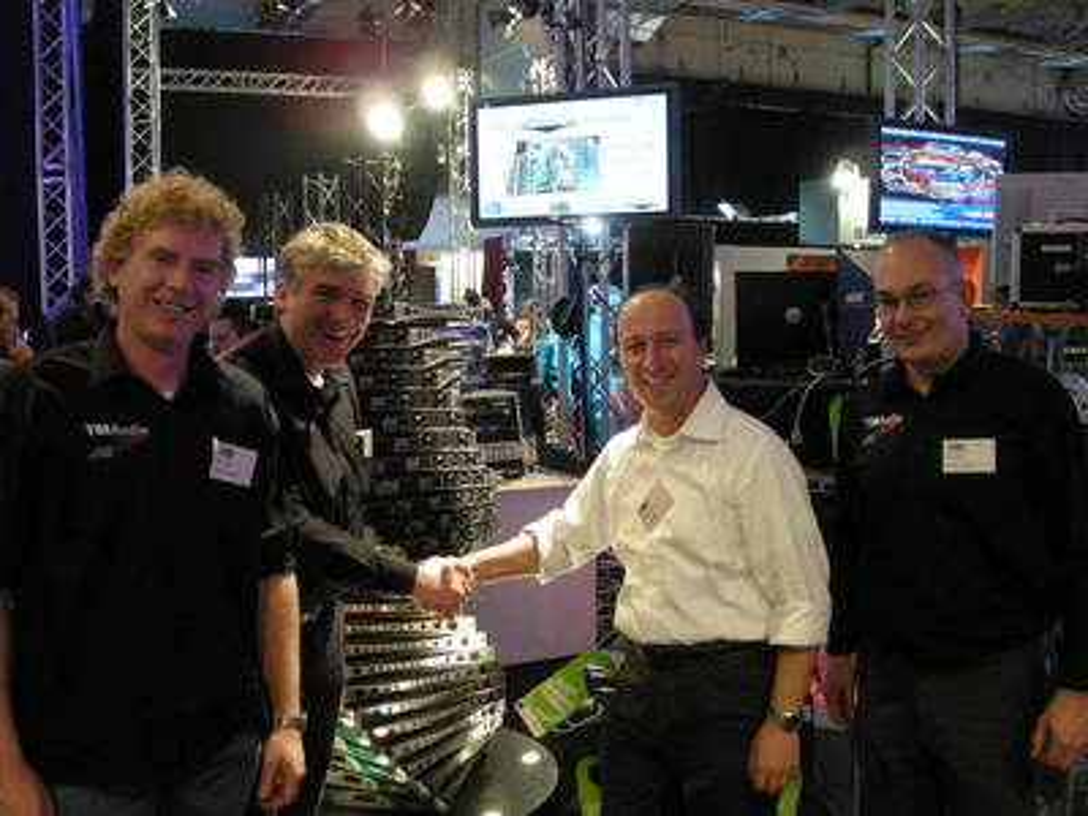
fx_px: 1100
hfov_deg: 52.6
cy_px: 408
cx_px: 544
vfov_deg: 40.7
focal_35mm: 35
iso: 400
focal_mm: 5.7
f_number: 2.8
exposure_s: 1/15.1
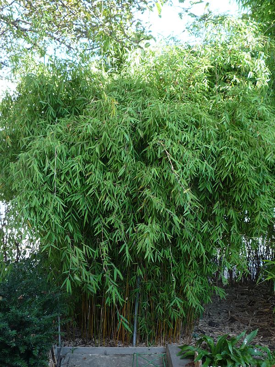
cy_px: 184
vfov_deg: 55.4
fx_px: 350
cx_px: 138
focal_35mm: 33
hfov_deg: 42.9
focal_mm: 5.8
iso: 100
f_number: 3.5
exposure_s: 1/40
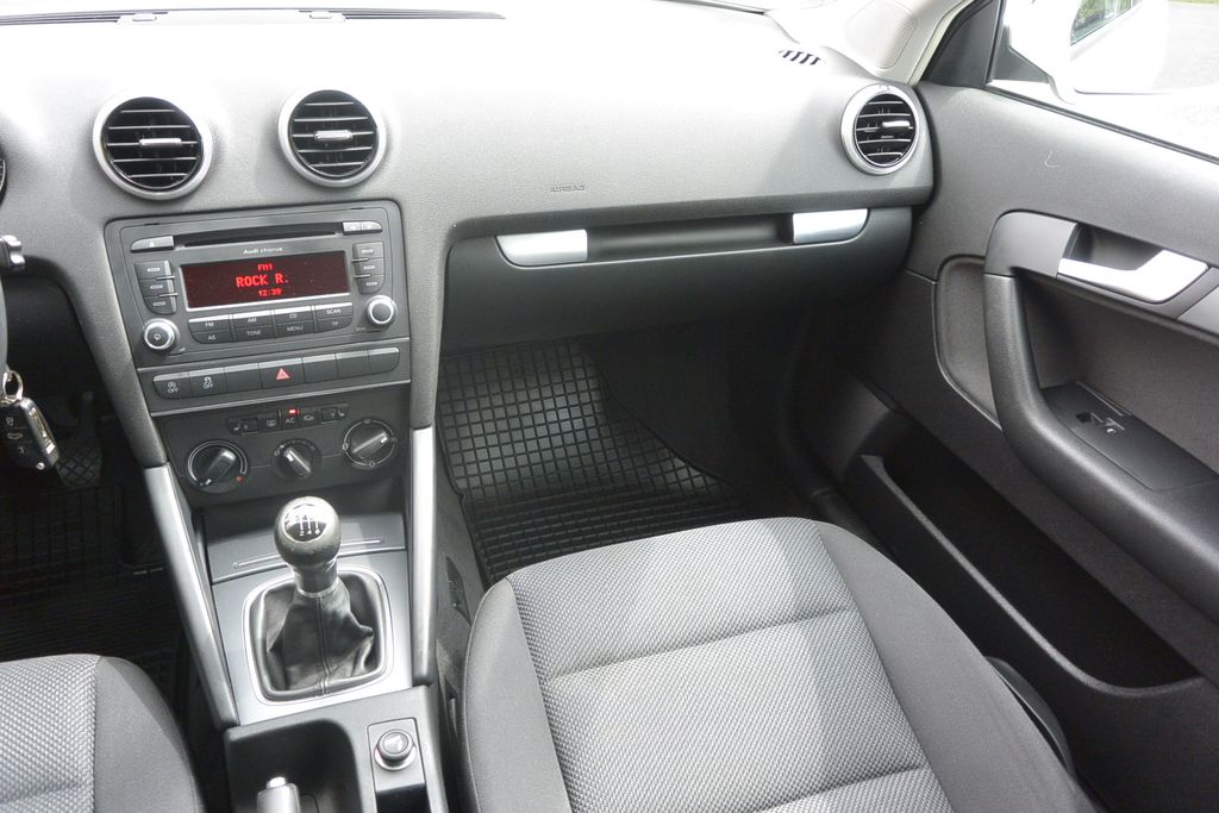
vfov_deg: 47.9
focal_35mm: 27
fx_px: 914
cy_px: 406
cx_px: 610
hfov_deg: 67.4
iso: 320
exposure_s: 1/125
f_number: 3.5
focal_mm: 10
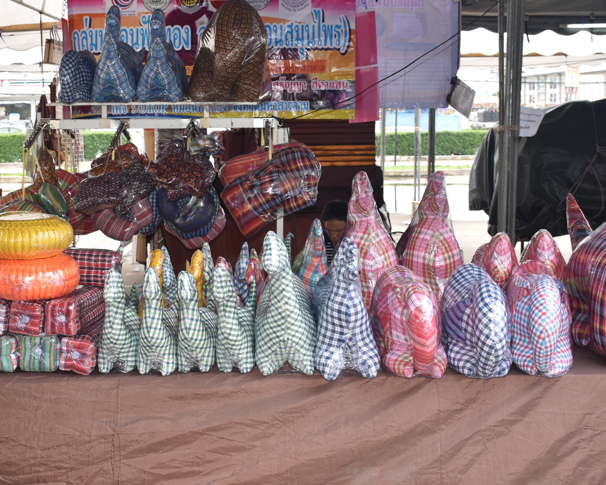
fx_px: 969
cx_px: 234
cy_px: 179
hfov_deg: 34.6
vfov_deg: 28.0
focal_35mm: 54
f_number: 5.6
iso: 100
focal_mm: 22
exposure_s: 1/125
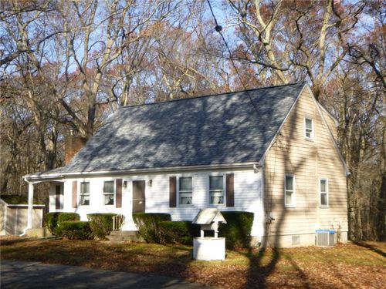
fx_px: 647
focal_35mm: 58
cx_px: 193
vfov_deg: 25.2
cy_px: 144
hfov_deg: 33.2
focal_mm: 10.4
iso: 100
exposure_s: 1/160
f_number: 5.1
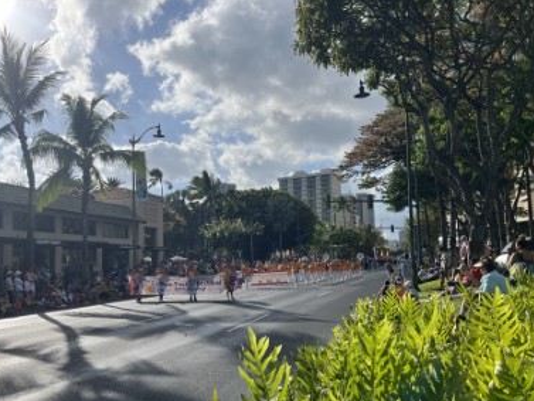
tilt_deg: +5.6
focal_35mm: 31
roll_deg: +0.4
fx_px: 478
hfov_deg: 58.0
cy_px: 237
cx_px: 221
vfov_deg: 45.3
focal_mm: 5.1
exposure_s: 1/7874
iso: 50
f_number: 1.6
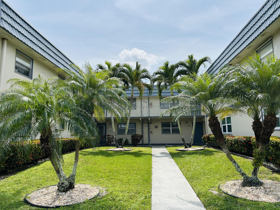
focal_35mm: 26
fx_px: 210
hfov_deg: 67.3
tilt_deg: +7.6
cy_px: 105
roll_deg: +1.1
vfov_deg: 53.1
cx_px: 140
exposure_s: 1/5319
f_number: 1.5
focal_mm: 5.7
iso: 50
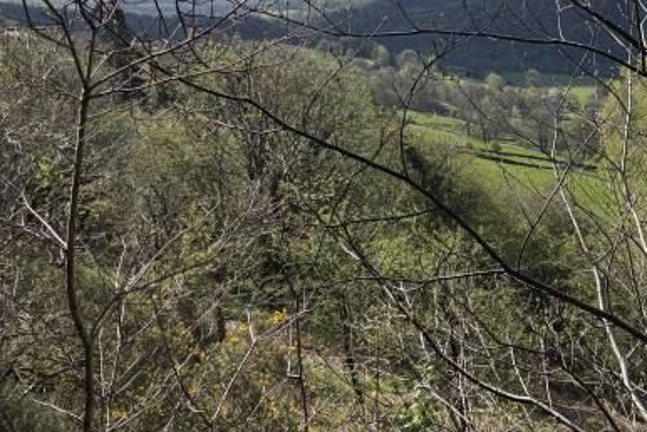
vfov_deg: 23.3
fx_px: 1007
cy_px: 12
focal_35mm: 56
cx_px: 253
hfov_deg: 35.5
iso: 50
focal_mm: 5.96
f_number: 1.6
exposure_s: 1/4854
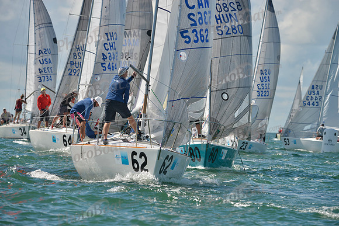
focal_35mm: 250
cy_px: 113
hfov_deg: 8.2
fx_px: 2355
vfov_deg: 5.5
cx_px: 170
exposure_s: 1/1250
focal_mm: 250
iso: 200
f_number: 6.3
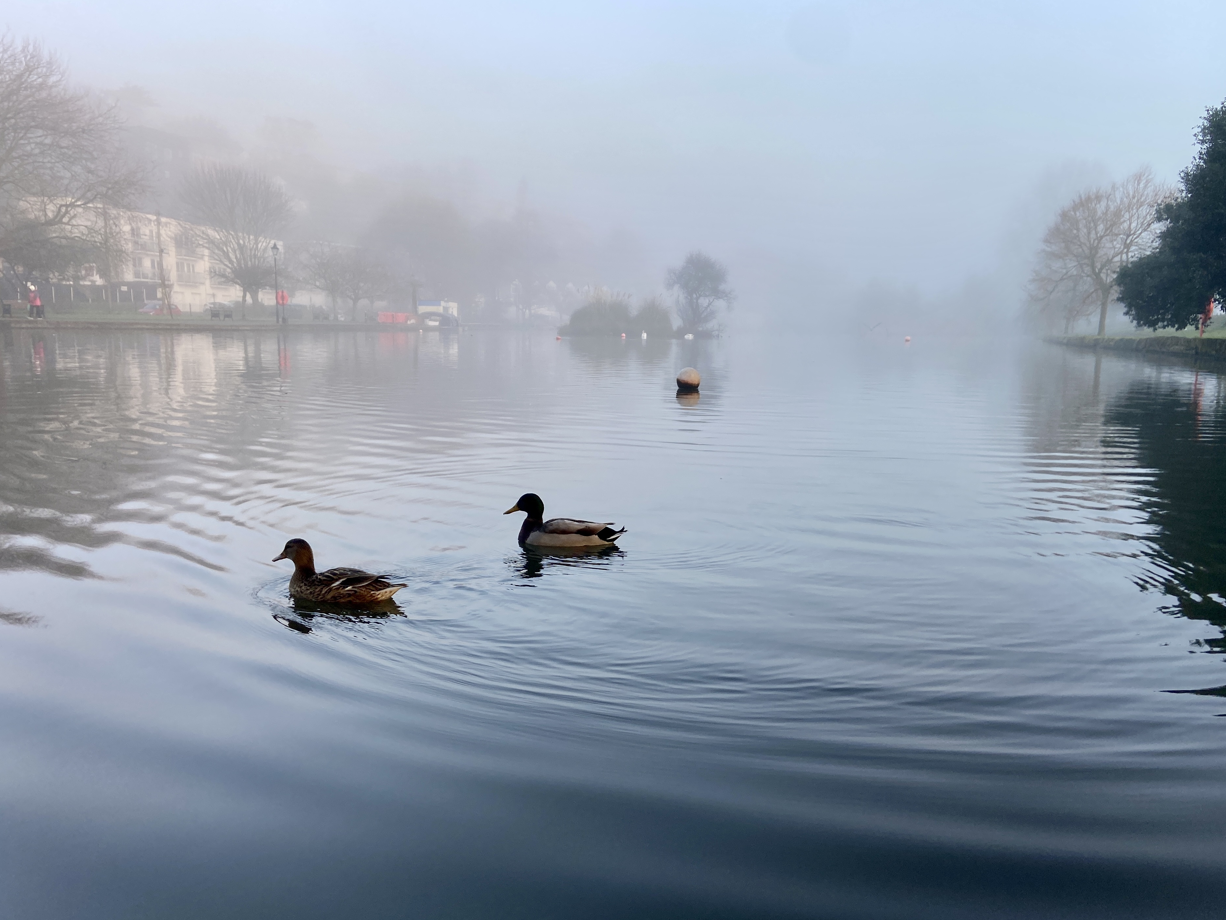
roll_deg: -0.6
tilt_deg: -9.7
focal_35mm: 28
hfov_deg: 63.4
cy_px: 486
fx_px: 992
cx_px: 620
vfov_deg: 49.7
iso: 32
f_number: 1.8
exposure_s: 1/275
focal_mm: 4.25
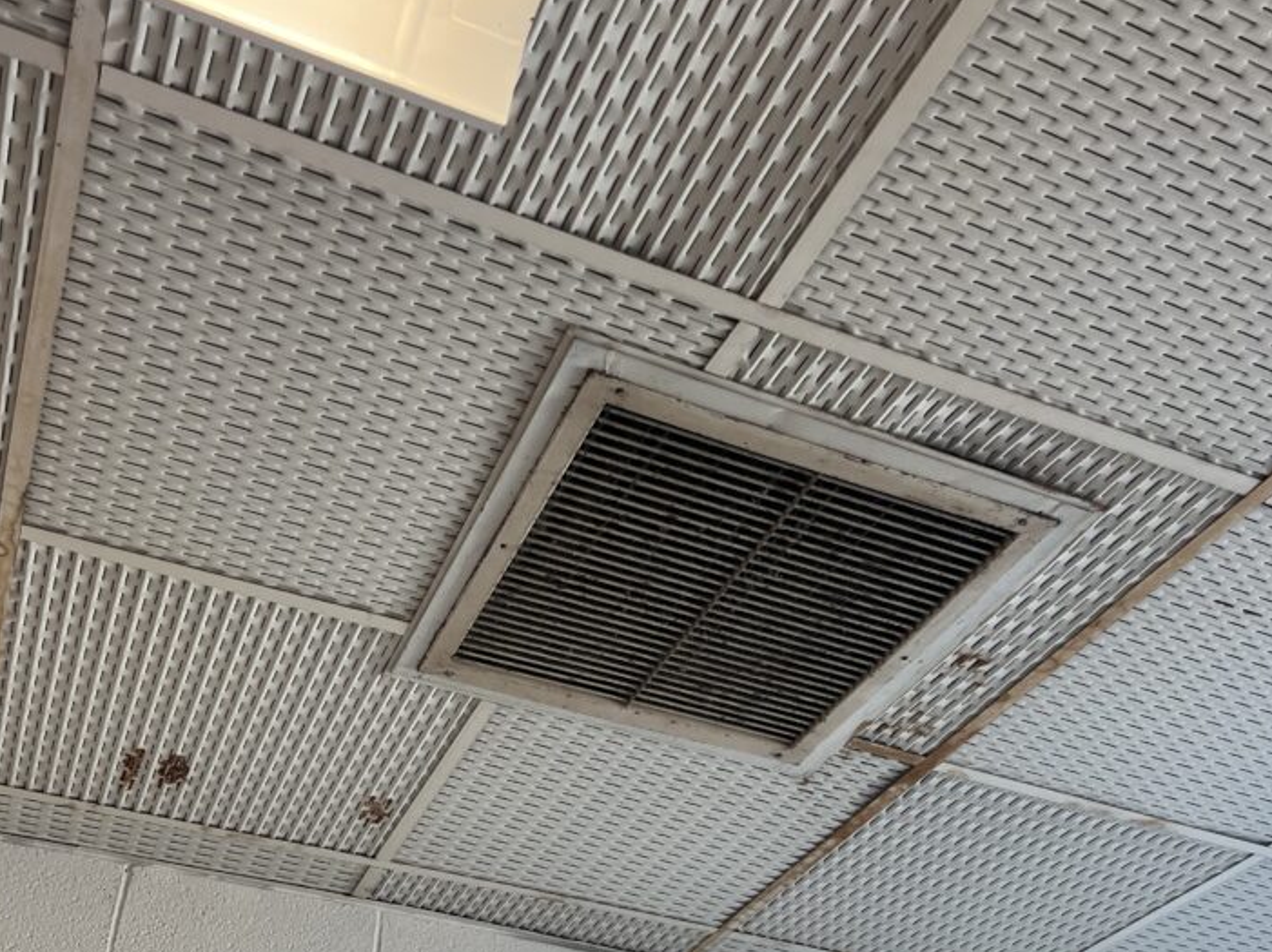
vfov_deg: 37.3
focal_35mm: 38
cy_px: 629
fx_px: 1396
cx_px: 592
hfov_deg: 49.0
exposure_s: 1/62
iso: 64
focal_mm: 5.7
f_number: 1.5
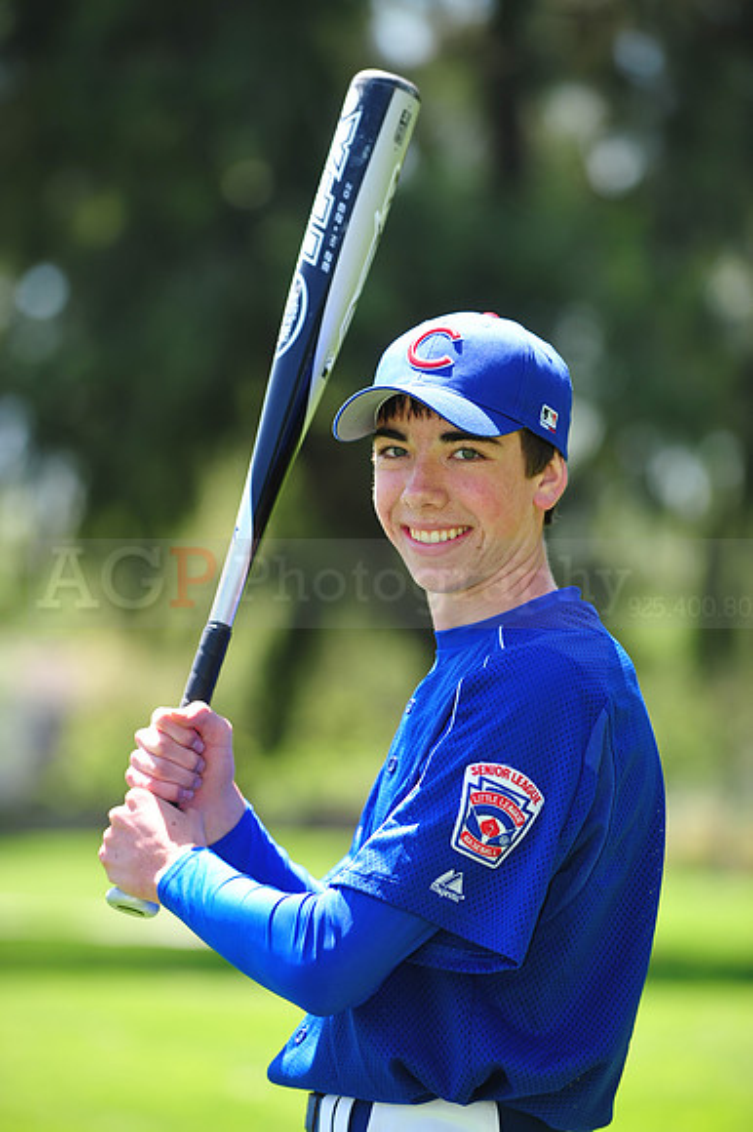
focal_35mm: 200
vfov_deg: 10.3
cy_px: 566
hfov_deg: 6.9
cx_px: 376
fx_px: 6282
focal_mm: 200
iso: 200
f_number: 4.5
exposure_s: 1/320
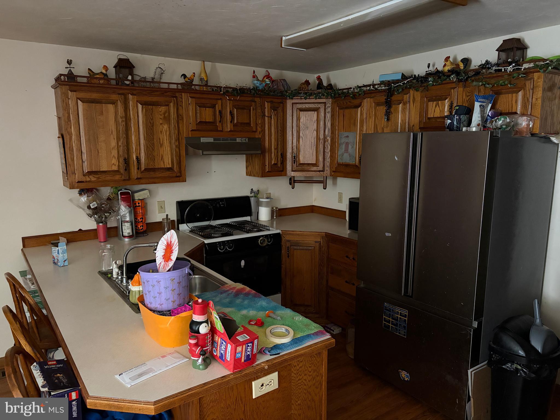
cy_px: 210
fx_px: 421
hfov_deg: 67.3
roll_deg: +0.4
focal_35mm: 26
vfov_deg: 53.1
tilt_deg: -8.8
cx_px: 280
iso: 1000
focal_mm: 5.96
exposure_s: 1/30
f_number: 1.6
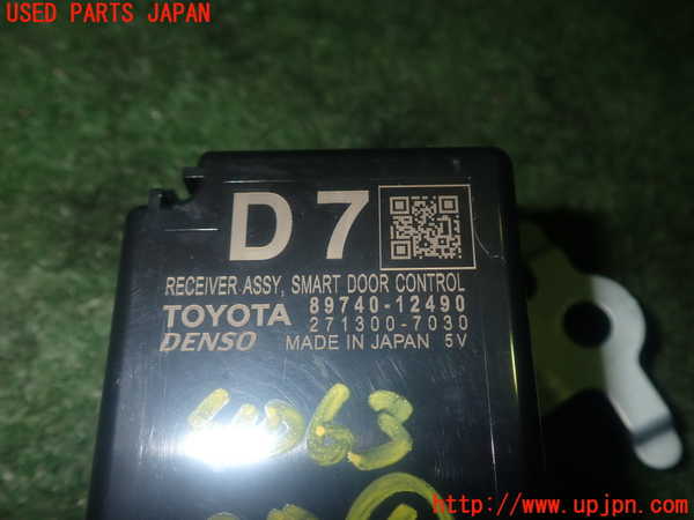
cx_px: 347
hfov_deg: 51.4
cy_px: 260
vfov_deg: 39.7
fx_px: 722
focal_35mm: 36
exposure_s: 1/40
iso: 200
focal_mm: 6.37
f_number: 7.1
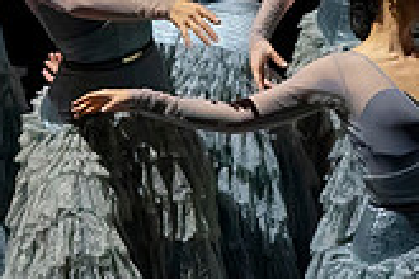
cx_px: 113
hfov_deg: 1.6
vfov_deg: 1.1
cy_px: 1
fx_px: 15153
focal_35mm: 1302
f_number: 10
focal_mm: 262
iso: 10000
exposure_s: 1/400
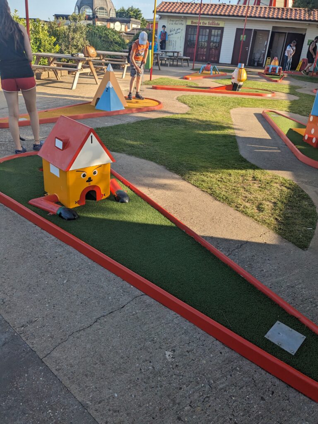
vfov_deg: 65.3
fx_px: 331
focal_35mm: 27
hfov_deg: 51.4
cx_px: 159
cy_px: 212
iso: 48
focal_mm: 4.38
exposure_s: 1/1462
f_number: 1.73
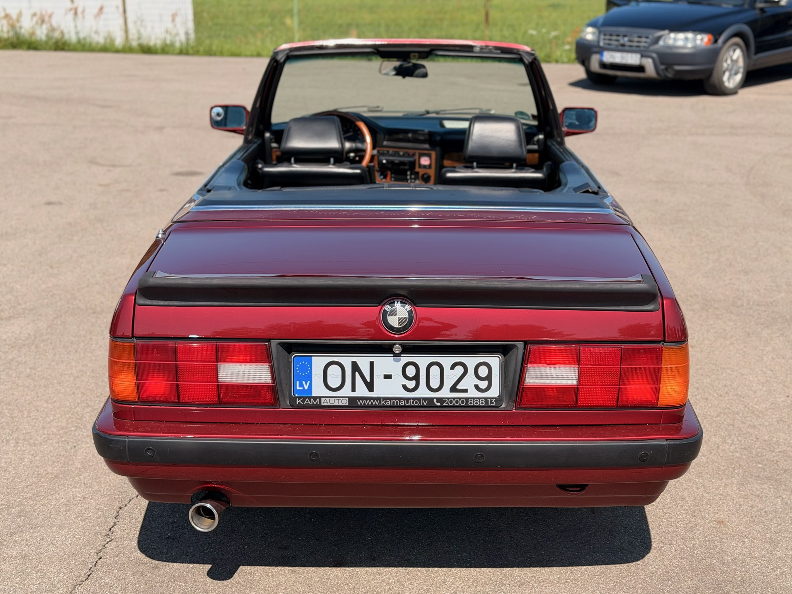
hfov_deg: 39.7
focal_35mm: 48
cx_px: 396
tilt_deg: -18.4
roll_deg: +0.6
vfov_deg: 30.3
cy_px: 297
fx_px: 1098
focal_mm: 6.76
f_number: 1.78
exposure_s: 1/2976
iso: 64
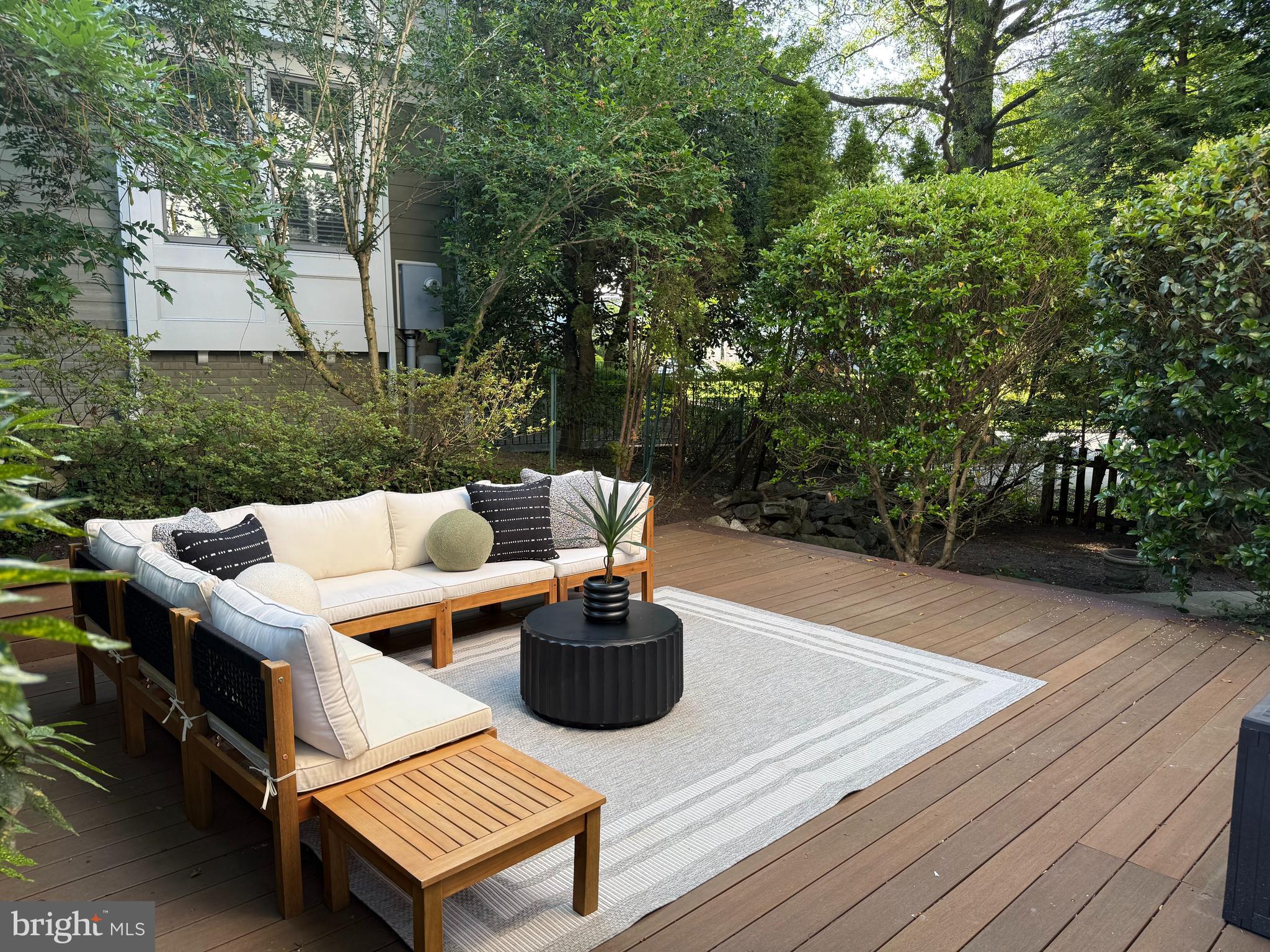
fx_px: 881
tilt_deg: -6.9
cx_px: 635
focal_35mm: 24
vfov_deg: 56.8
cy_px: 476
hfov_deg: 71.6
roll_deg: -0.5
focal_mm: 6.76
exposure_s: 1/170
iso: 64
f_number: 1.78
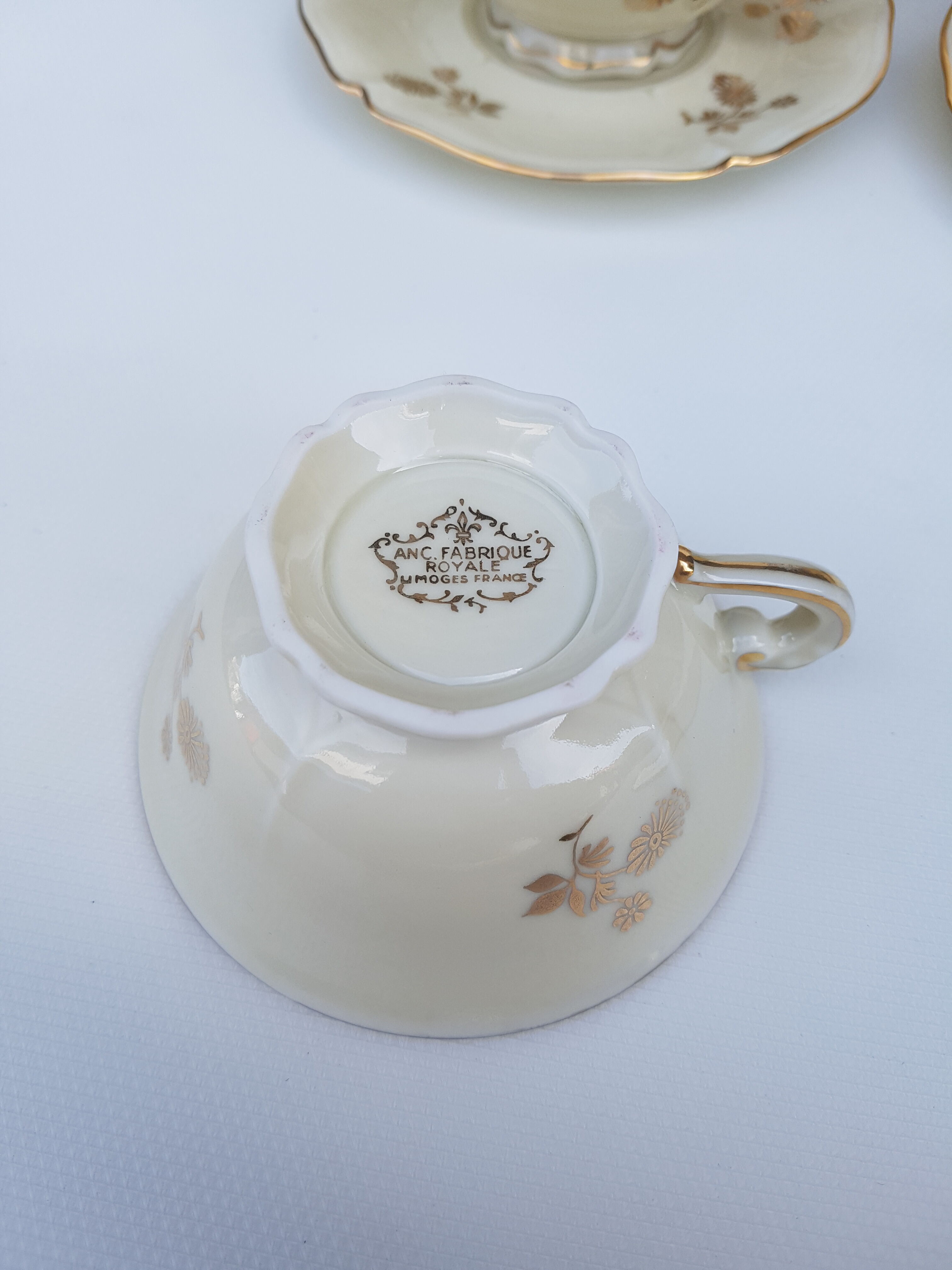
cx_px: 476
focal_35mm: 26
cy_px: 635
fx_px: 953
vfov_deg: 67.3
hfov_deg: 53.1
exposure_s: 1/411
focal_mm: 4.2
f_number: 1.7
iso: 64
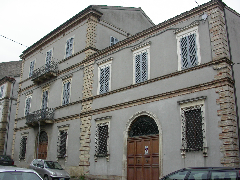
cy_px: 90
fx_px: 263
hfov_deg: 49.0
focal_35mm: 38
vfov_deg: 37.7
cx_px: 120
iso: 100
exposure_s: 1/67.9
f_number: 3.3
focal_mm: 7.85
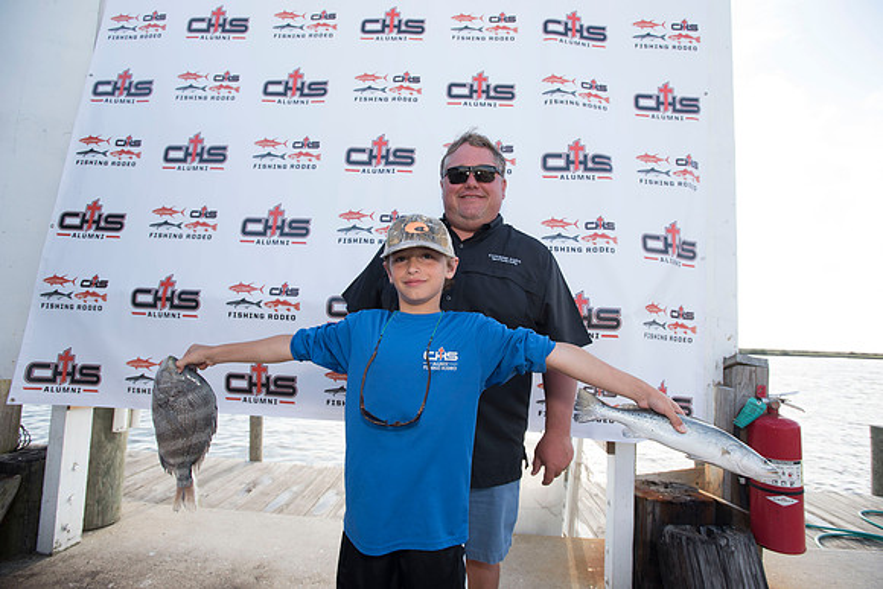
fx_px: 417
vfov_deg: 70.5
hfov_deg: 93.3
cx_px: 442
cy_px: 294
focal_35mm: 17
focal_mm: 17
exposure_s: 1/400
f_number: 4.5
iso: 250
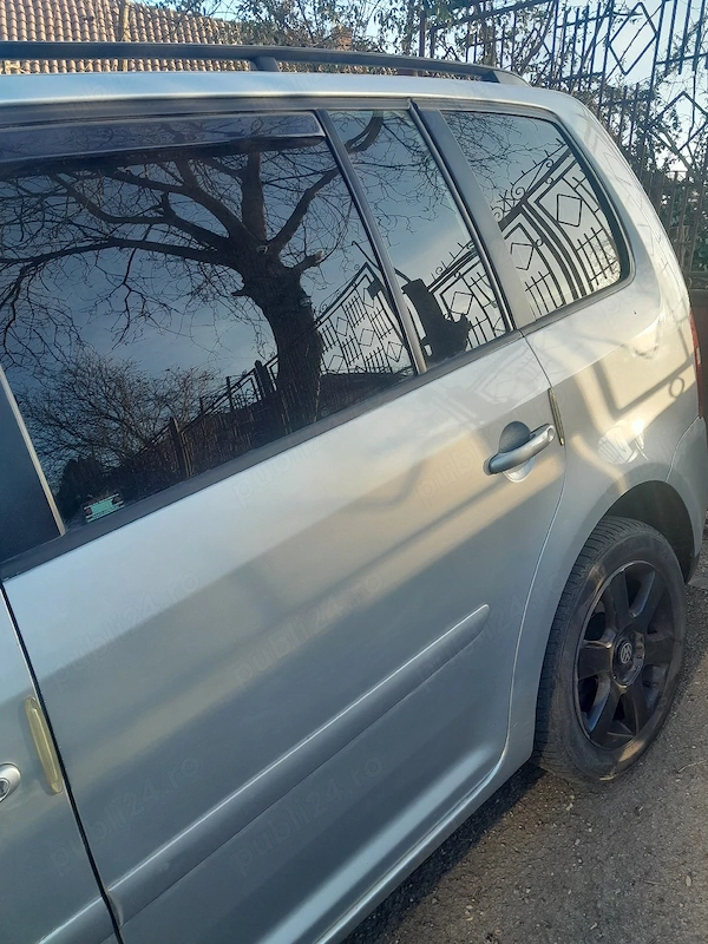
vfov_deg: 65.3
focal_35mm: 27
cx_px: 354
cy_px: 472
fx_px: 736
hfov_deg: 51.4
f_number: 1.8
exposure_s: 1/100
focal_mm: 4
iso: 40
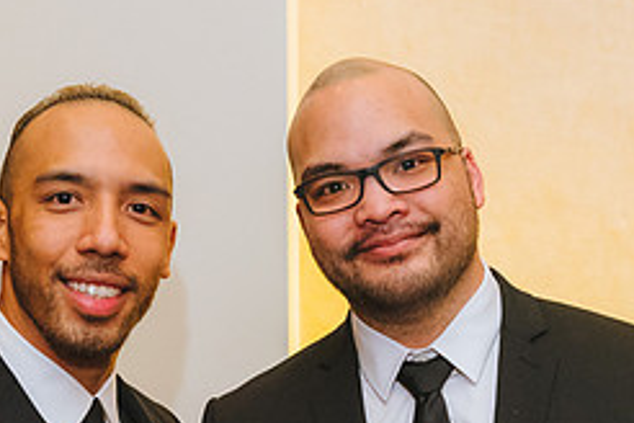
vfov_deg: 15.8
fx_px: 1497
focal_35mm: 85
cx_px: 330
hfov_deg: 23.9
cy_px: 404
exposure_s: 1/125
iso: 3200
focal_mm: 36
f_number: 4
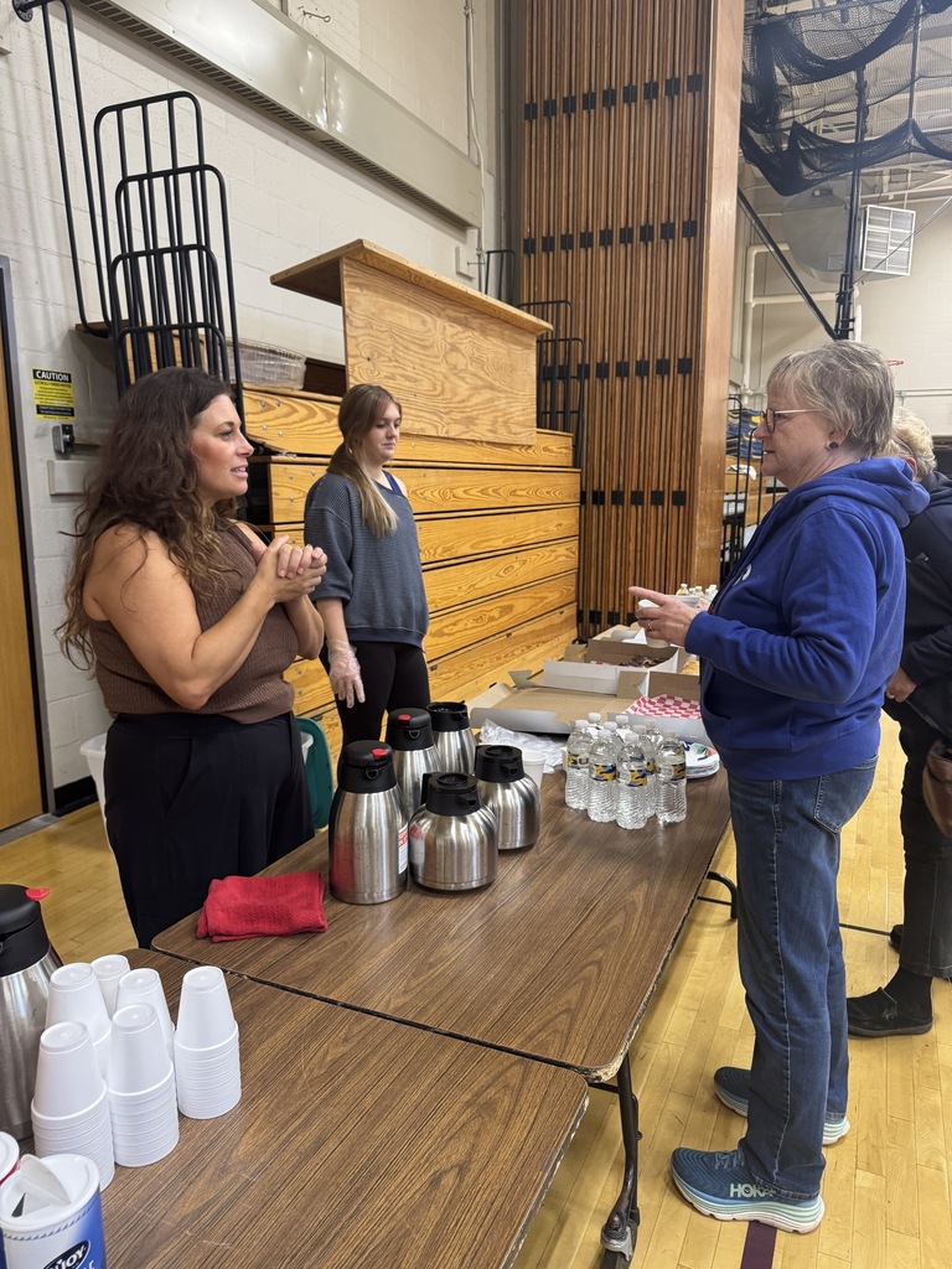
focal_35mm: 24
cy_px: 634
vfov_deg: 71.6
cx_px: 476
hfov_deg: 56.8
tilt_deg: -11.0
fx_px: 880
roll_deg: +0.0
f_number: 1.78
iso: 320
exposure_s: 1/60
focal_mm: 6.76
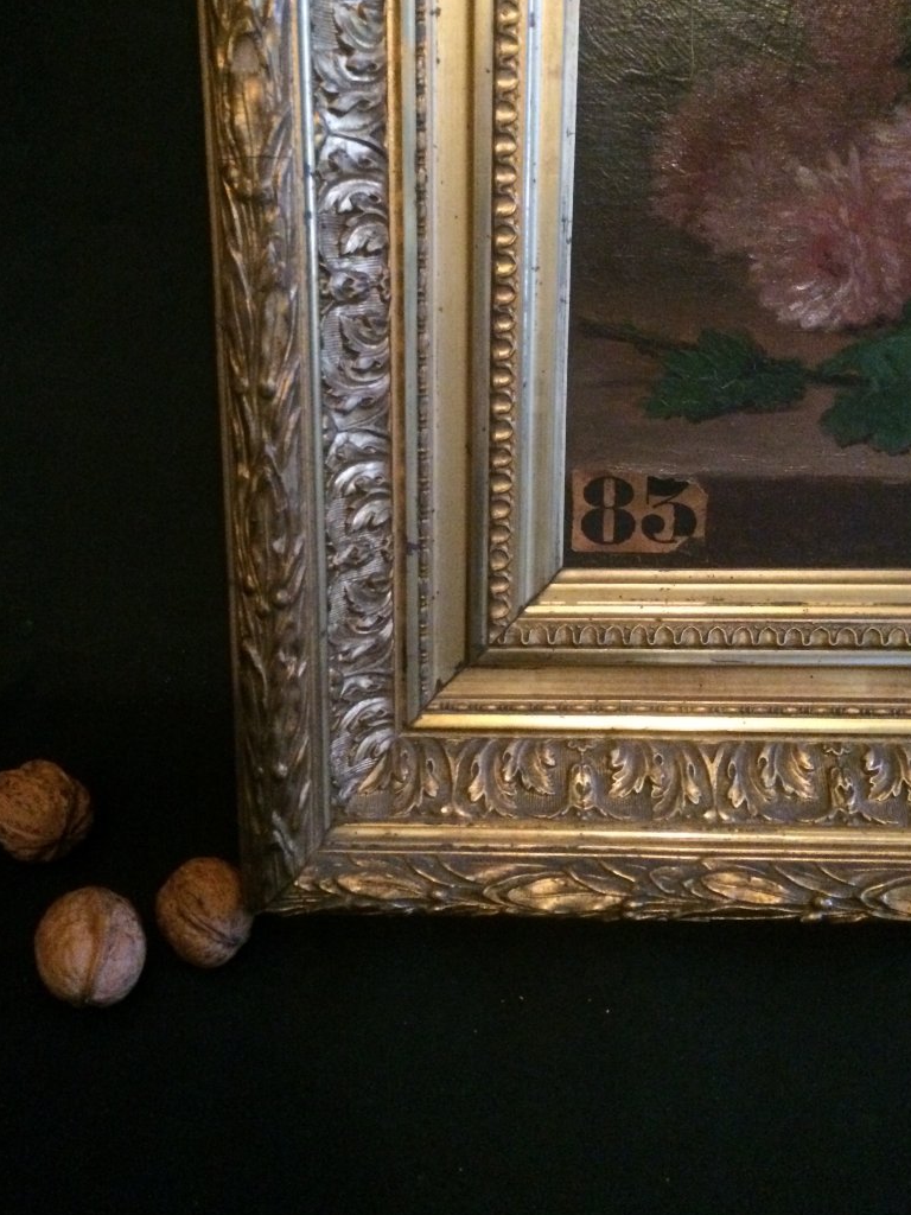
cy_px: 520
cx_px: 454
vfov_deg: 53.8
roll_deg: +1.9
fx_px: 1193
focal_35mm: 34
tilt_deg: -33.5
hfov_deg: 41.8
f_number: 2.2
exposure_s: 1/17
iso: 500
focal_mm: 4.15
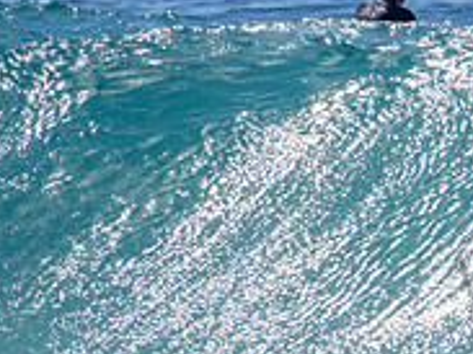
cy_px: 225
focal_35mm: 1870
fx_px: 25535
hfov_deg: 1.1
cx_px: 896
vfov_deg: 0.8
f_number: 6.3
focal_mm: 500
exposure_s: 1/2000
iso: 64
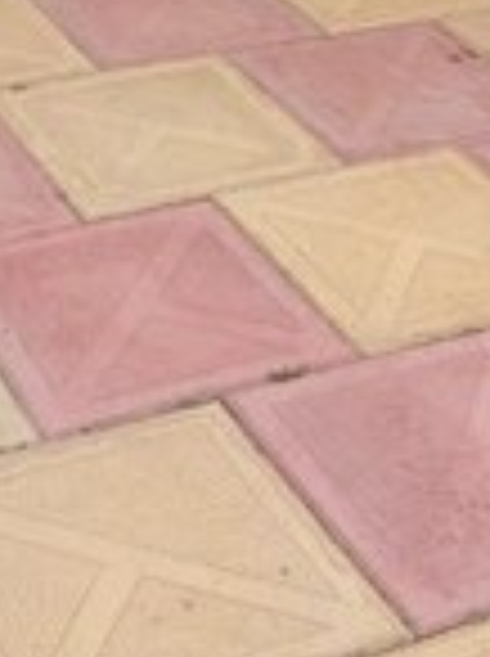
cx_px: 252
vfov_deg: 19.1
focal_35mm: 92
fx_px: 1741
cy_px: -284
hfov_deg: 16.0
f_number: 1.9
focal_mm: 3.7
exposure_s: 1/201
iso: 40
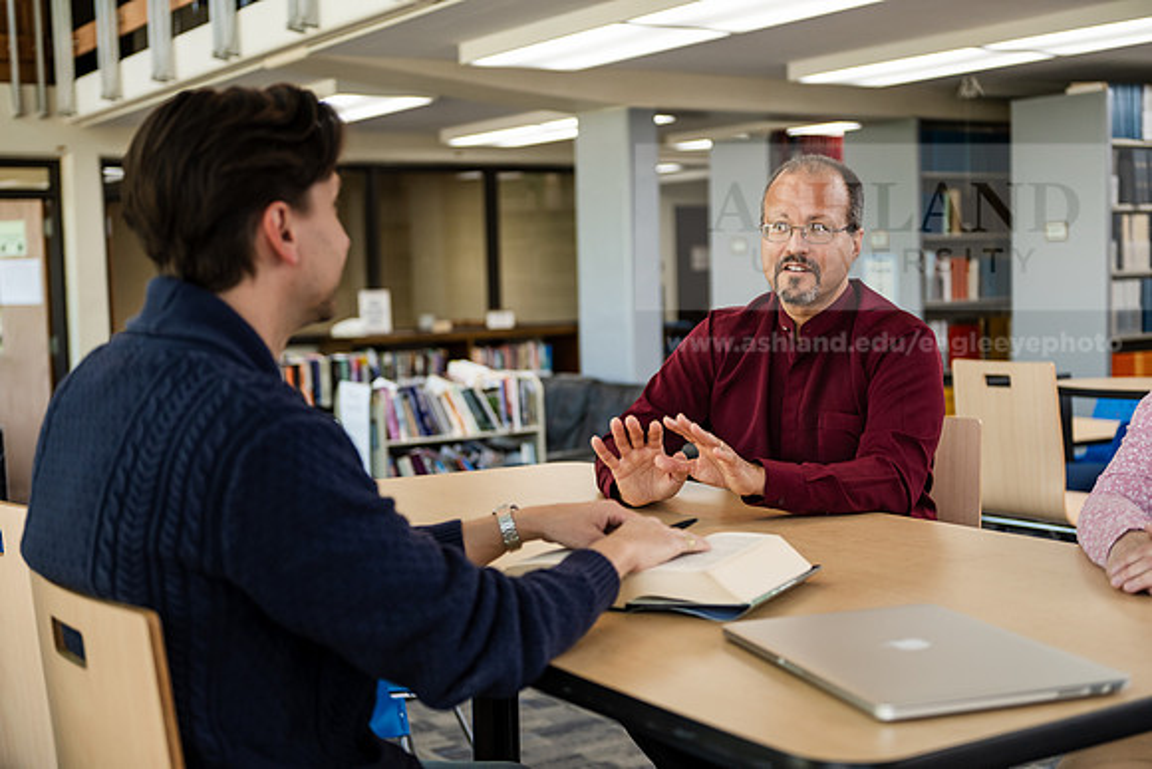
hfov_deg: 39.6
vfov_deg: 27.0
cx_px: 576
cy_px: 384
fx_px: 1600
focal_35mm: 50
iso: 640
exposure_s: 1/200
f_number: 2.8
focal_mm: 50
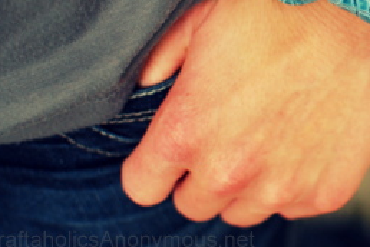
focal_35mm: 122
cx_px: 387
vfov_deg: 11.1
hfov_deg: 16.4
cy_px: 1
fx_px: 1255
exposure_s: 1/1000
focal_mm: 35
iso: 400
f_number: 2.2
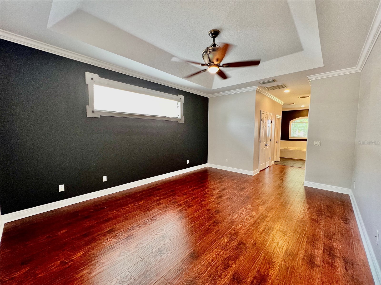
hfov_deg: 106.2
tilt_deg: -4.1
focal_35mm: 13
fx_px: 143
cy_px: 142
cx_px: 190
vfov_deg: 89.9
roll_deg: +0.2
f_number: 1.8
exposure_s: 1/60
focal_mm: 1.57
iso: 200
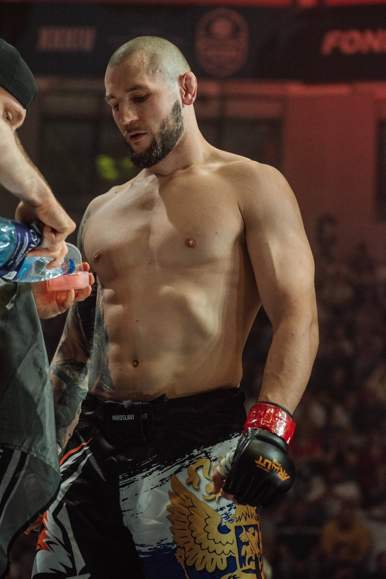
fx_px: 1382
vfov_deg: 23.6
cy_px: 290
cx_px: 193
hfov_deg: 15.9
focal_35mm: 86
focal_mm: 86
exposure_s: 1/640
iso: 1000
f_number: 4
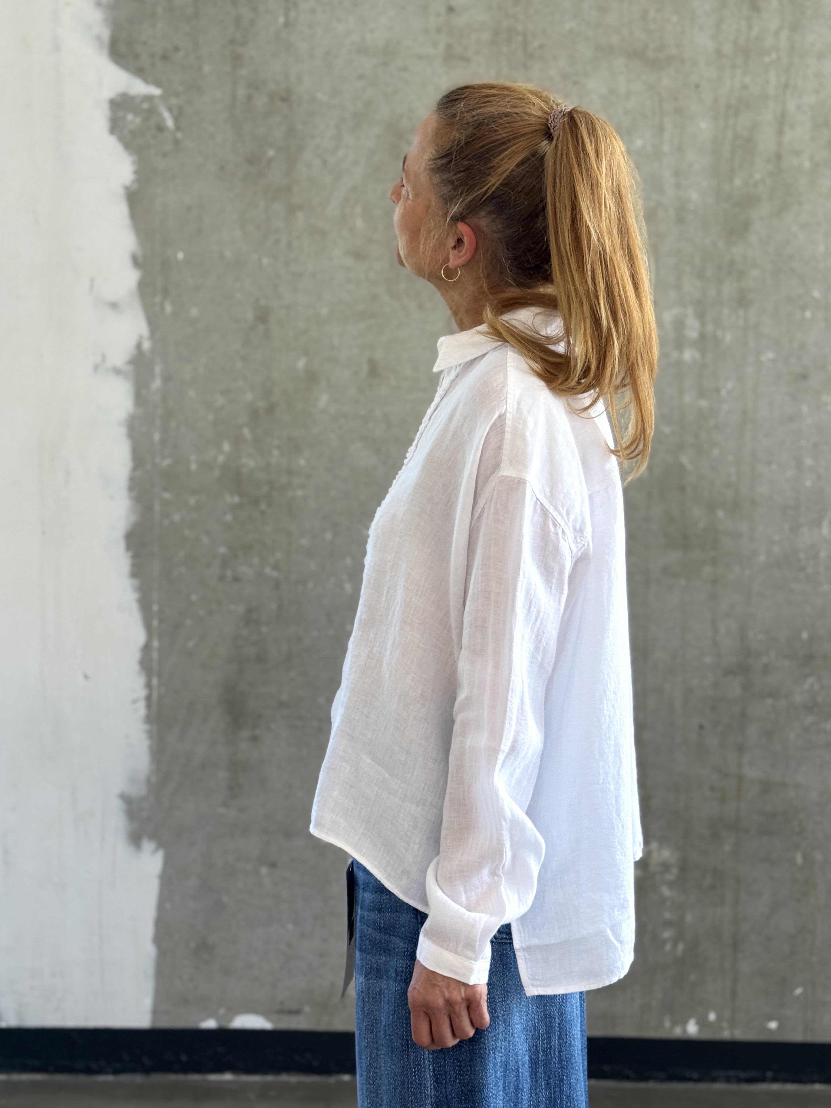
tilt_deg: -4.5
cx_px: 416
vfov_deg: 39.7
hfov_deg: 30.3
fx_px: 1537
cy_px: 554
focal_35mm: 48
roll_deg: +1.5
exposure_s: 1/100
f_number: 1.78
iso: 50
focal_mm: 6.76
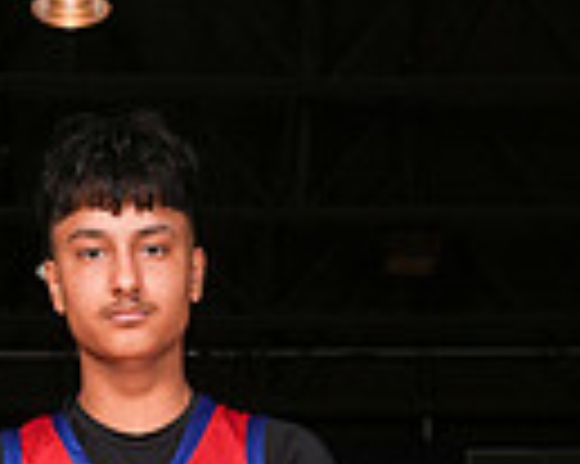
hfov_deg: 12.5
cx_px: 144
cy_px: 969
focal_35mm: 154
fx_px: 2642
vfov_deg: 9.3
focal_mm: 47
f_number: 8
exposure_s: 1/200
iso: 400
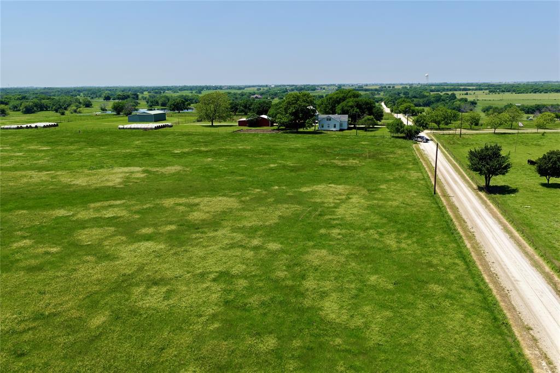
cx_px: 280
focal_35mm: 28
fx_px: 435
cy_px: 186
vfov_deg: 46.4
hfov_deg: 65.5
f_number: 2.8
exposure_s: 1/1600
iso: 125
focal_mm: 14.45
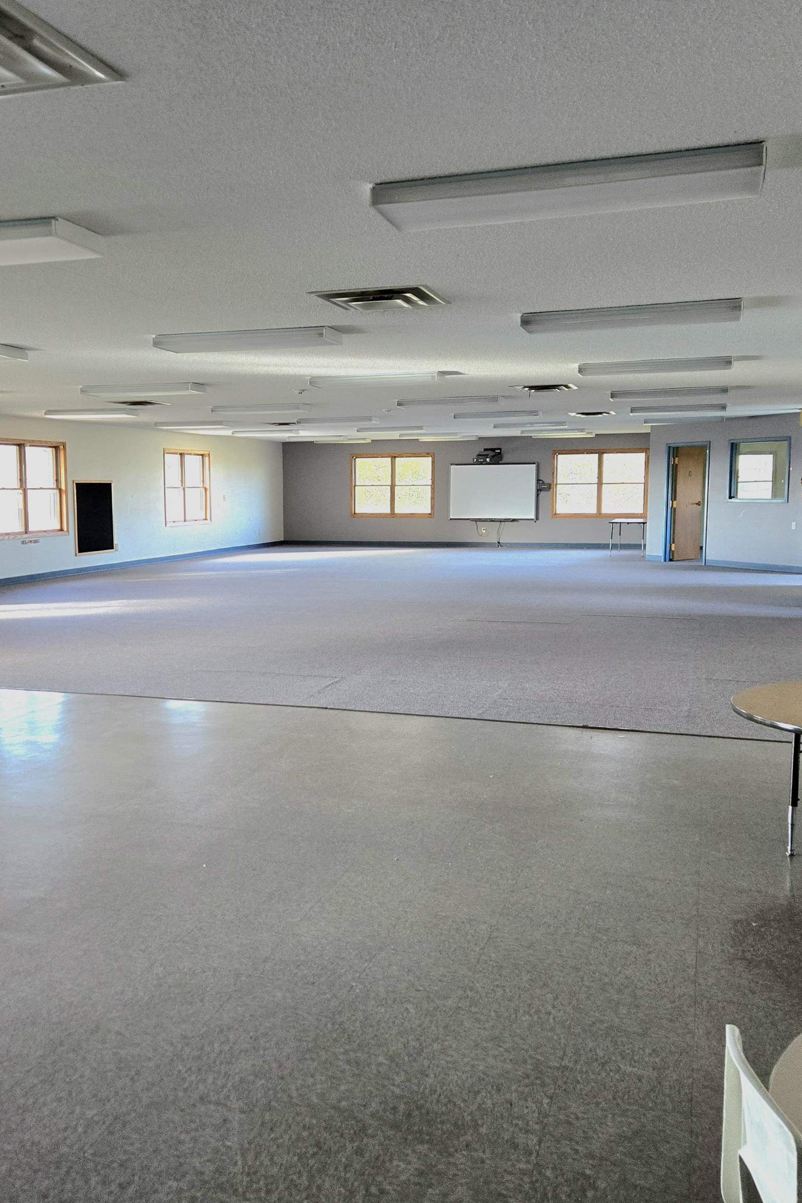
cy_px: 601
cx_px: 316
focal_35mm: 32
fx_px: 1070
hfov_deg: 40.9
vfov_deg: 58.7
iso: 250
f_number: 1.8
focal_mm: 5.4
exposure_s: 1/120
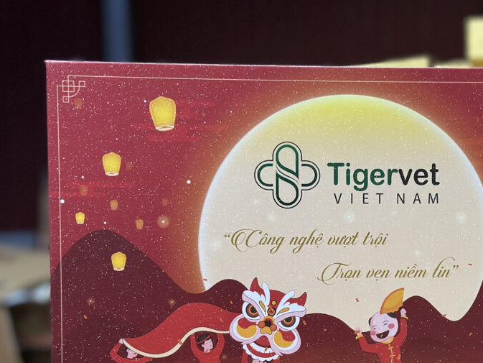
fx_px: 1019
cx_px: 314
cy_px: 273
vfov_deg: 20.0
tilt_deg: -2.9
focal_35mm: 73
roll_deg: +1.4
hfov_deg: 26.5
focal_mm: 6.86
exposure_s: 1/50
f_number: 1.78
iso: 200
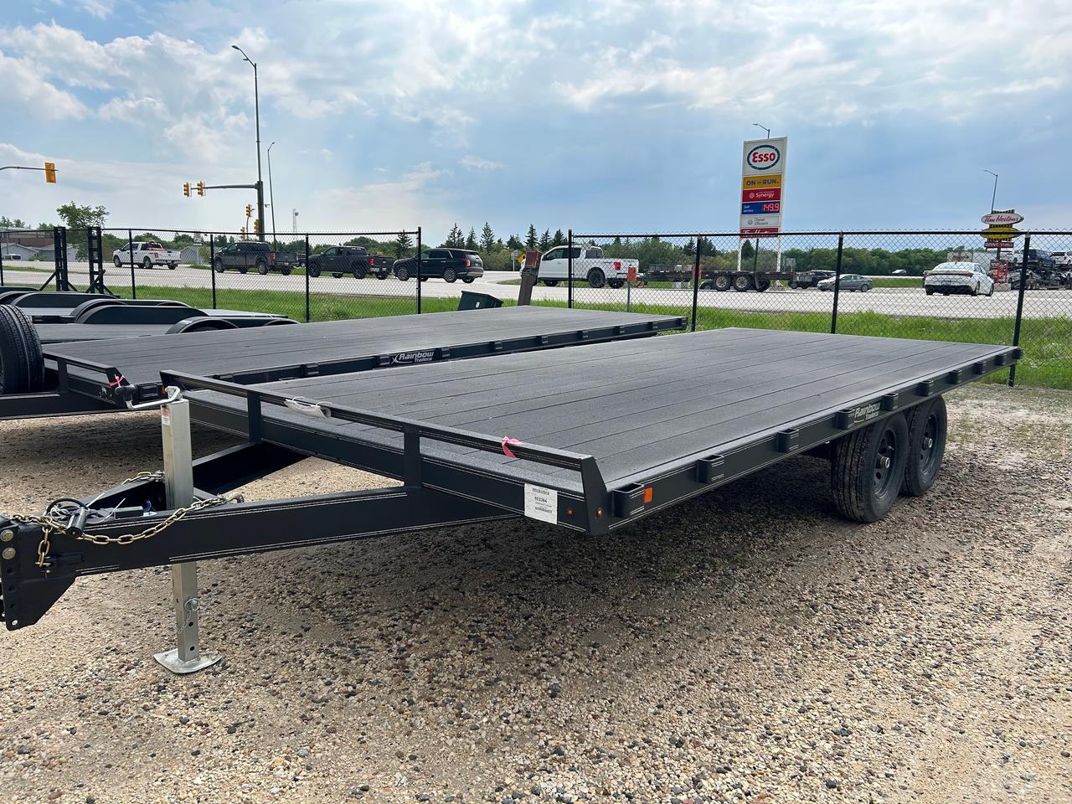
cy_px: 402
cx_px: 536
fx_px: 805
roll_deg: -1.0
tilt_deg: -8.4
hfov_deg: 67.3
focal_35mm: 26
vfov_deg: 53.1
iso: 50
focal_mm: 5.7
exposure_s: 1/5076
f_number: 1.5
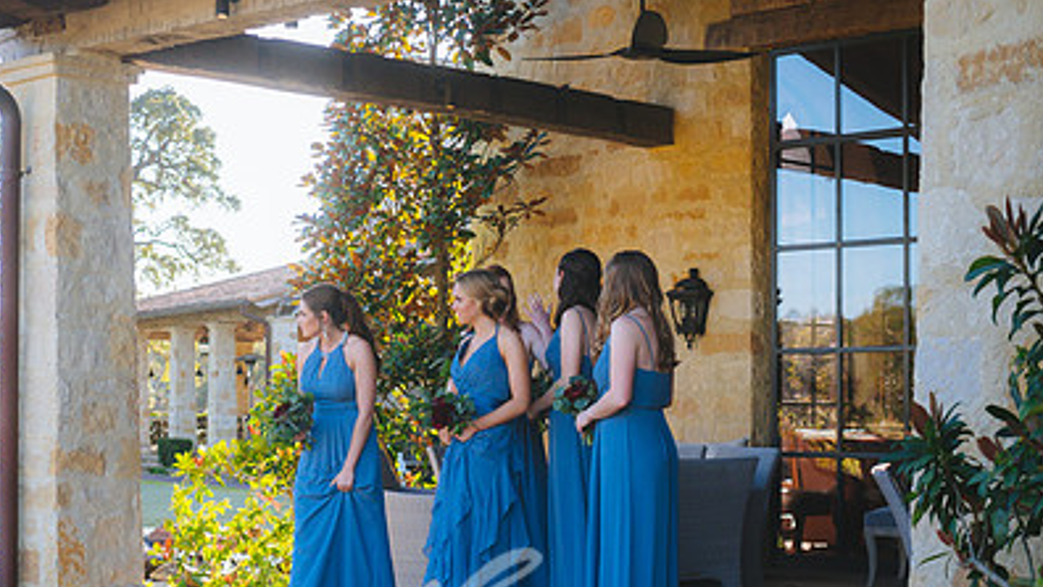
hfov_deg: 30.4
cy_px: 400
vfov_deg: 17.4
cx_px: 390
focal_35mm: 69
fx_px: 1909
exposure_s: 1/3200
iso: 800
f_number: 2.8
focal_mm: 45
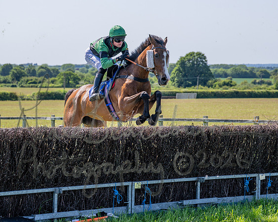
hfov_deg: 18.2
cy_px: 93
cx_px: 138
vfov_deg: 14.6
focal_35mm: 105
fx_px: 867
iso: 200
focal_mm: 70
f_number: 4
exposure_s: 1/2000
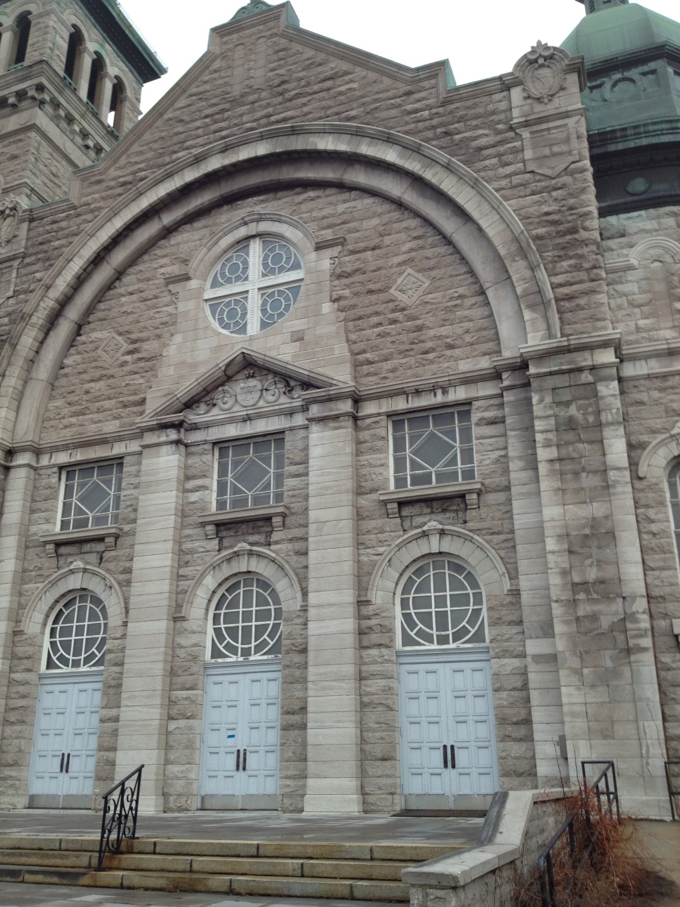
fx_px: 917
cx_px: 340
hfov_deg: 40.7
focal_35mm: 35
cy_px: 454
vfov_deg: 52.6
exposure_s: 1/120
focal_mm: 4.28
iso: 50
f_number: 2.4
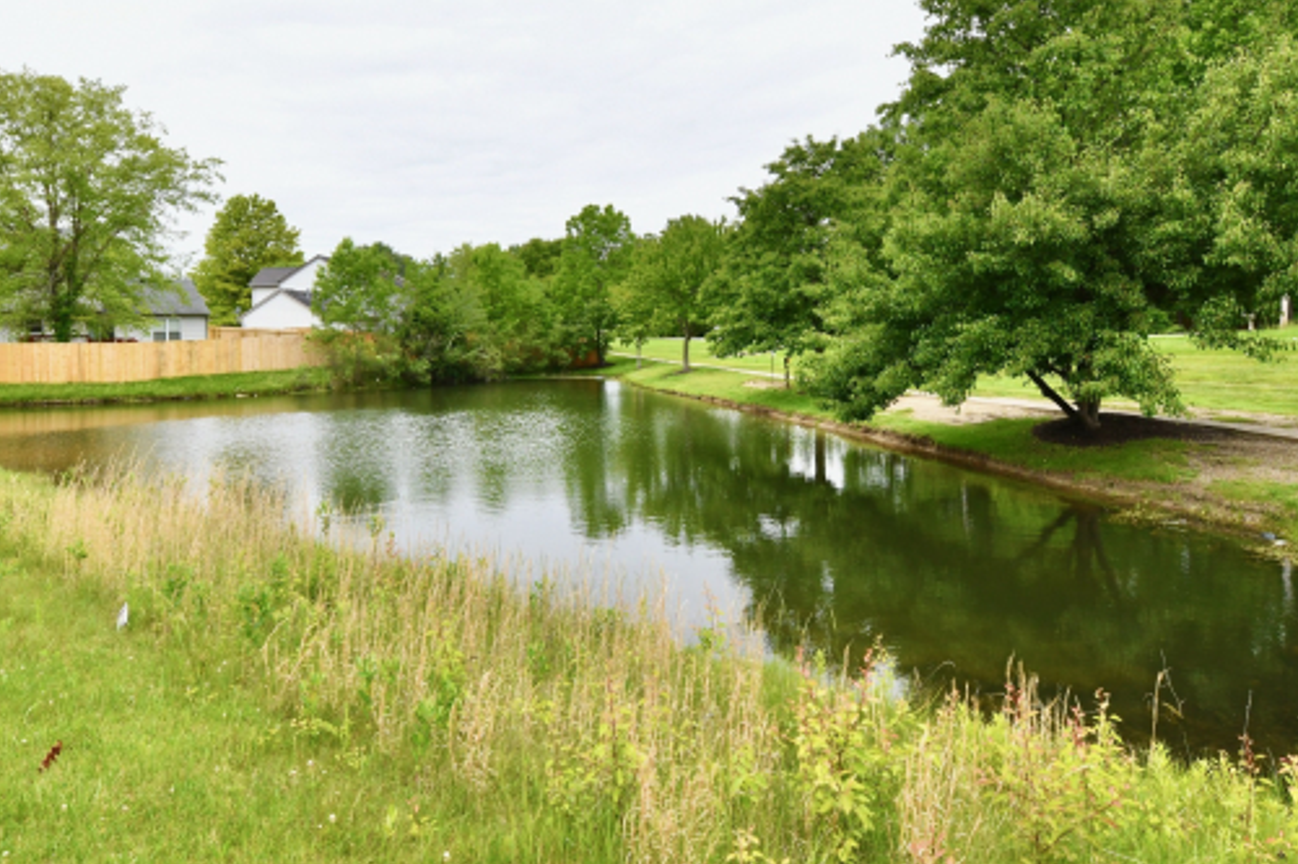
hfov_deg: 80.7
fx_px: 757
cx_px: 748
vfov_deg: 59.2
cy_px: 363
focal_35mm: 21
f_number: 11
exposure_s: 1/500
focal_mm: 14
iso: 640
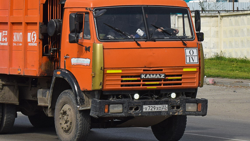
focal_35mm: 181
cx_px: 84
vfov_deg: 6.7
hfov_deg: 11.9
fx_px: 1200
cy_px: 9
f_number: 7.1
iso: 200
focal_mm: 55
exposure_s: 1/1250
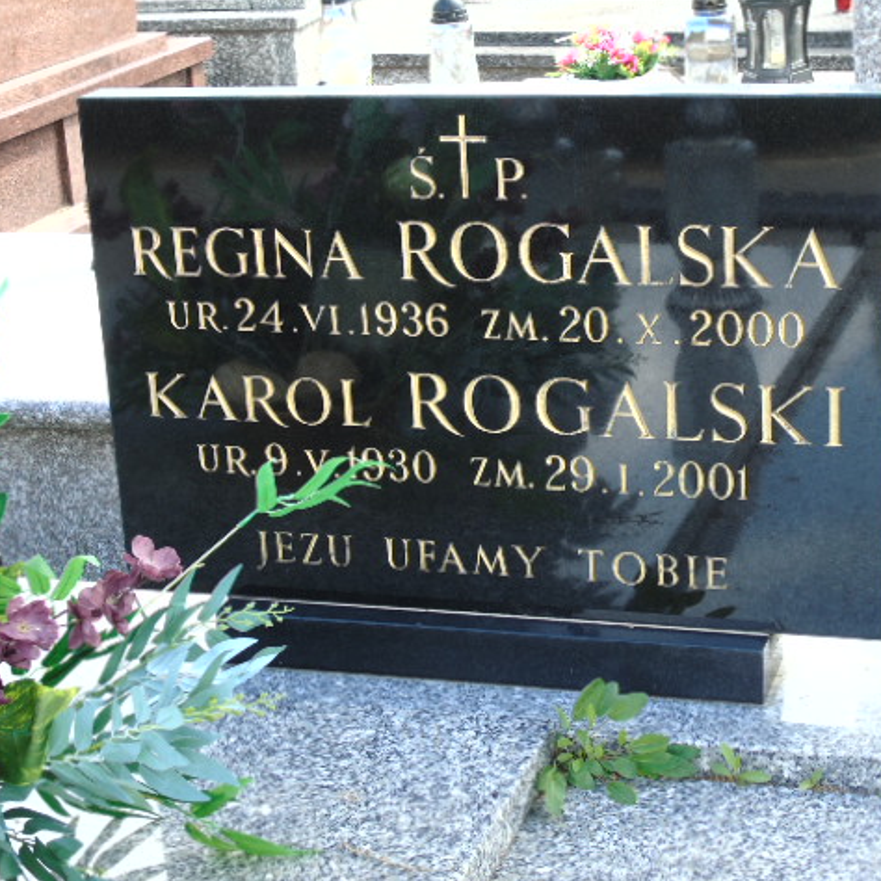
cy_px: 440
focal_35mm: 74
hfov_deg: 23.4
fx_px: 2131
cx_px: 485
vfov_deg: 23.4
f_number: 4.5
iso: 80
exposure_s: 1/60
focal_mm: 11
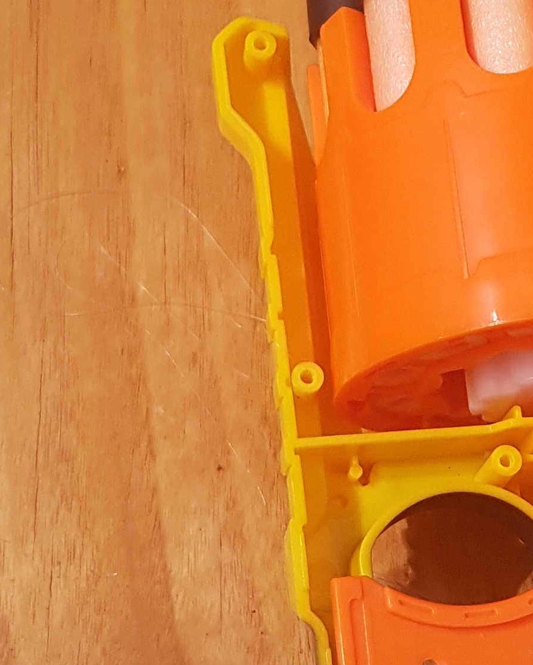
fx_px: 1793
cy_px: 376
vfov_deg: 21.0
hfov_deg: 16.5
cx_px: 561
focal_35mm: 91
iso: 160
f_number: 1.7
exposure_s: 1/25
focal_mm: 4.2
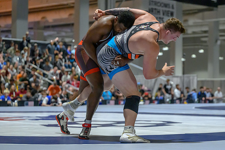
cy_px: 71
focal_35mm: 99
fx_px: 621
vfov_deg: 13.8
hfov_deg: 20.5
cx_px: 138
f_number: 2.8
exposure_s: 1/640
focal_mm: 76
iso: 5600
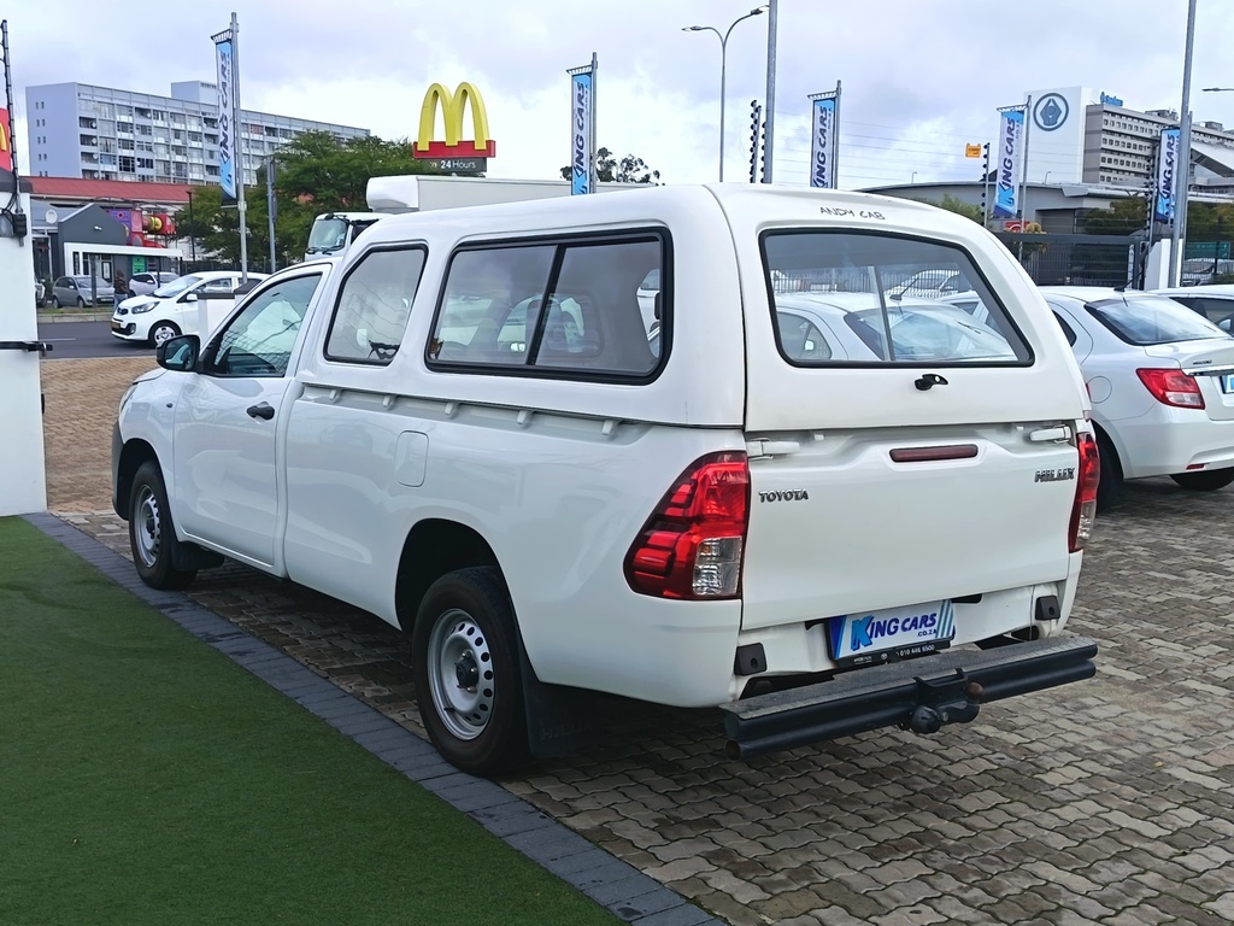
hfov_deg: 50.1
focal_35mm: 37
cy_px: 463
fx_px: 1319
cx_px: 617
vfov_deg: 38.7
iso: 100
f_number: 1.75
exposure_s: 1/451
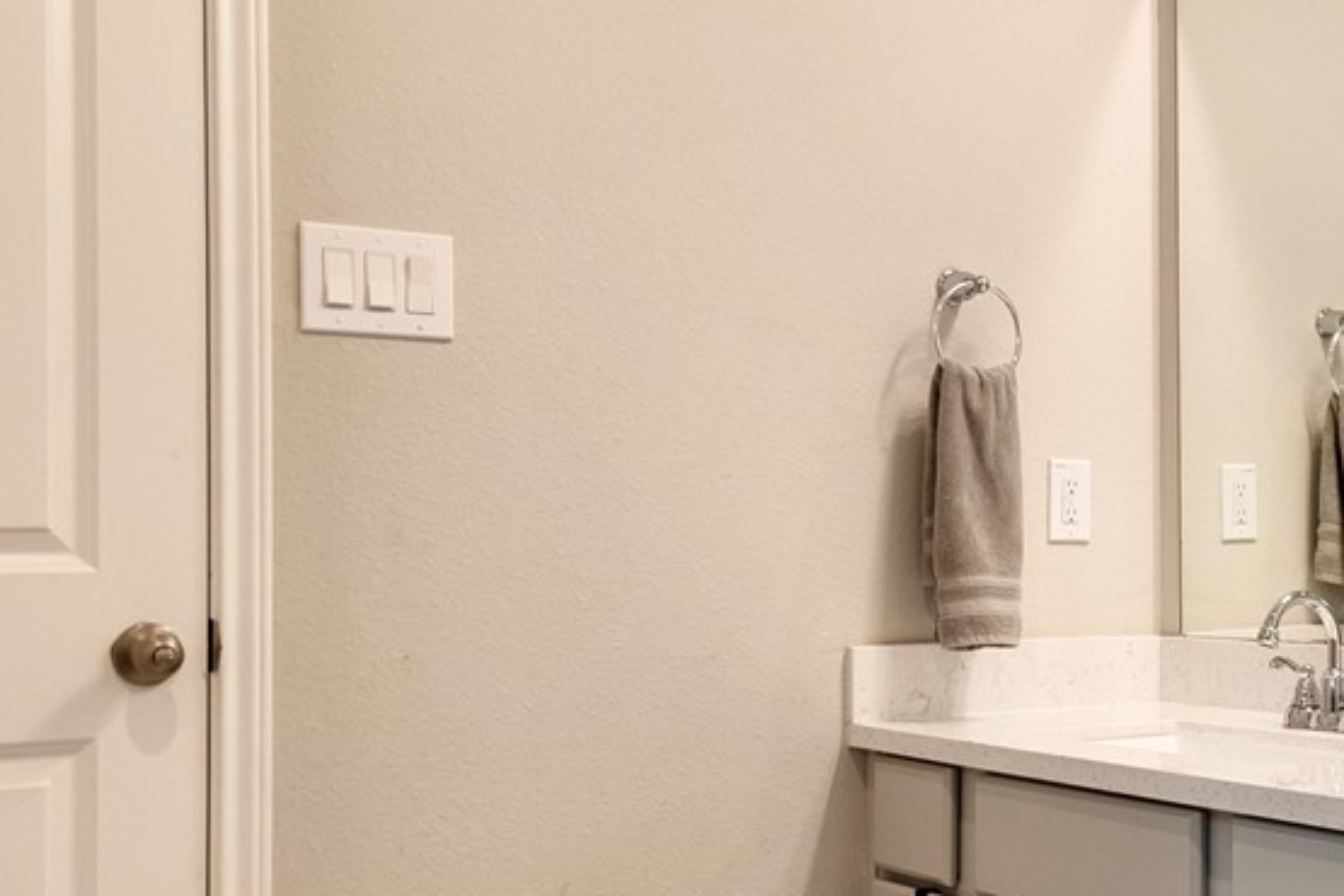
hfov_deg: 40.7
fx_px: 1755
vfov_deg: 28.6
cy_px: 509
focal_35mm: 47
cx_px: 1015
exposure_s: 1/280
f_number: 5.6
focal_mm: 8
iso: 160
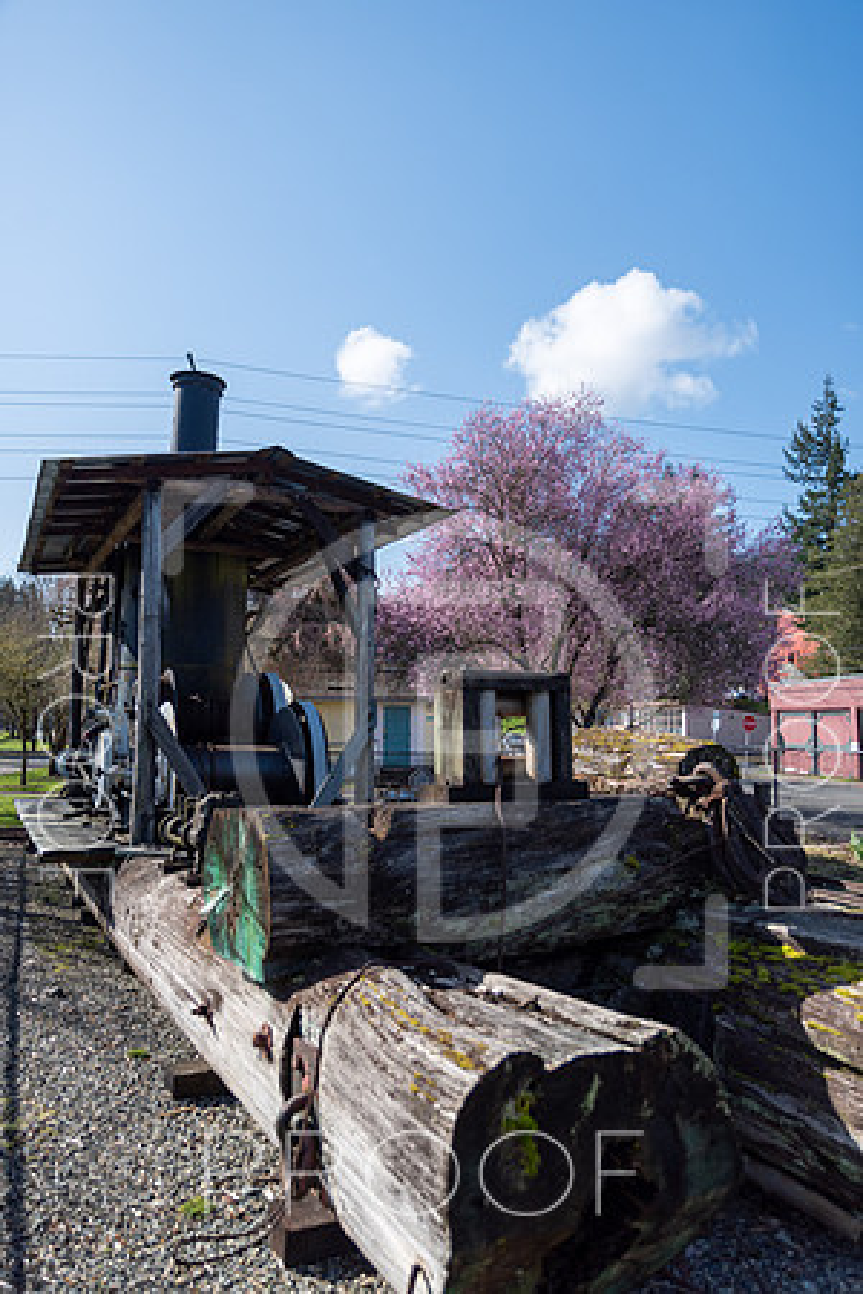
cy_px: 647
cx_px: 432
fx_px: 863
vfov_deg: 73.7
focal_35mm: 24
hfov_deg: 53.1
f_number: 2.8
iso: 200
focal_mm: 24
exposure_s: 1/4000
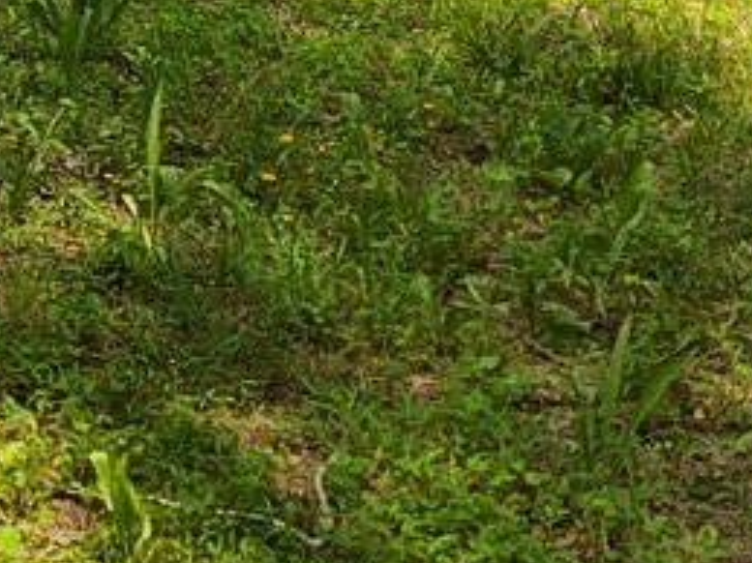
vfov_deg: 9.2
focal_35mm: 150
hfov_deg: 12.5
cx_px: -412
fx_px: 3257
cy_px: -621
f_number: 1.7
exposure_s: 1/4202
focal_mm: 4.75
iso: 100
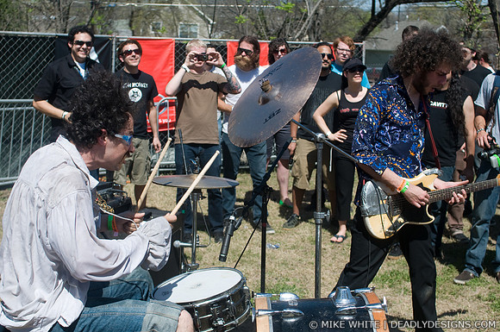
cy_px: 166
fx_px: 728
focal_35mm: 52
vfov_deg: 25.7
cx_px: 250
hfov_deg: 37.9
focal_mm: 35
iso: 100
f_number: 4
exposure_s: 1/1250
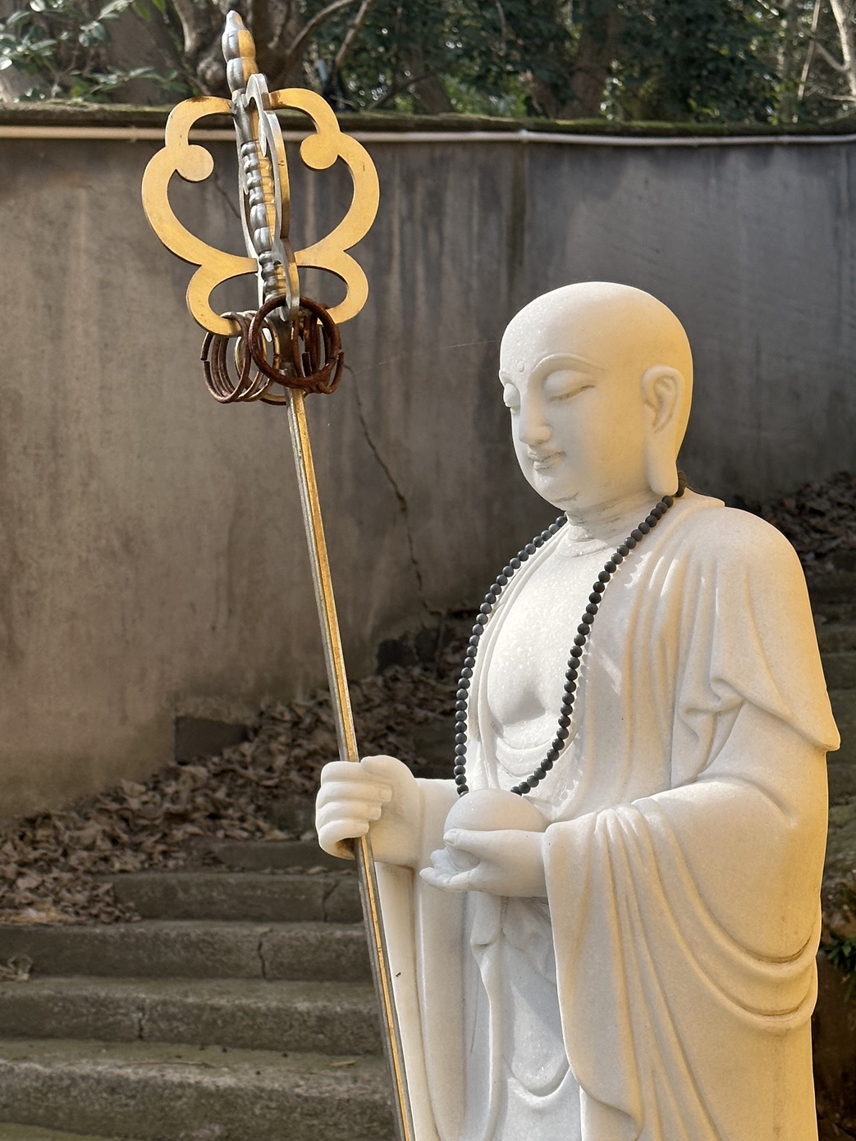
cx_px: 520
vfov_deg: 28.1
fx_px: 2275
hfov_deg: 21.3
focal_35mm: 69
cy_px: 660
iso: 64
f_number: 1.78
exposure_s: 1/2358
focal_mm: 6.86
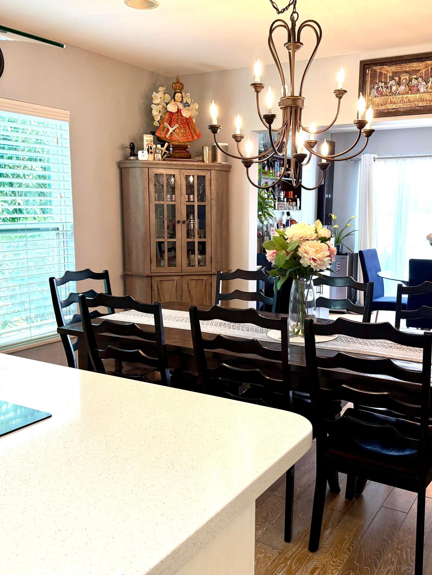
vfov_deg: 55.4
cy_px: 292
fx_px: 549
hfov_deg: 42.8
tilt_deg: -8.5
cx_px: 246
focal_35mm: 33
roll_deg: -0.3
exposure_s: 1/218
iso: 160
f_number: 1.78
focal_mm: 6.76
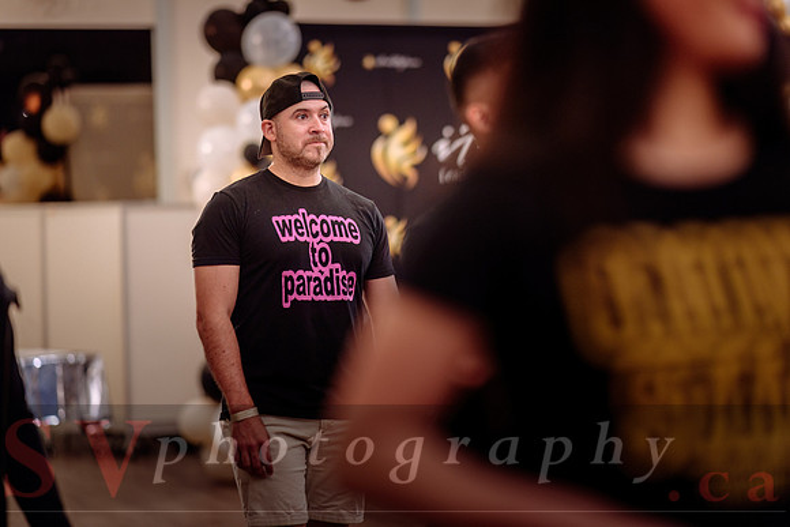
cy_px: 264
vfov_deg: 13.0
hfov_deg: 19.5
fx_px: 2305
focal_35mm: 105
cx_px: 395
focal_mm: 105
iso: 800
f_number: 1.8
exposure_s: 1/250
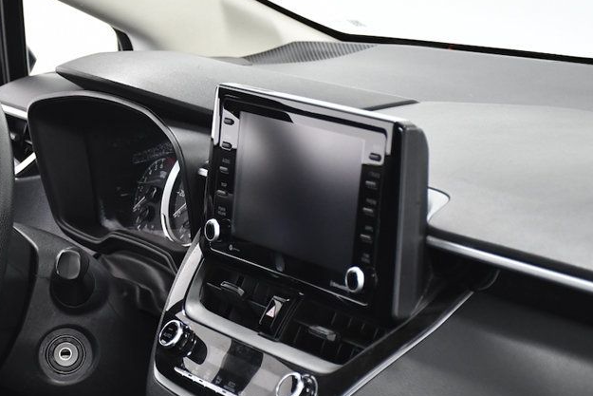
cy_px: 254
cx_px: 115
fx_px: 1944
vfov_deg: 11.6
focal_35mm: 118
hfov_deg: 17.2
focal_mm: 48
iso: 2500
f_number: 4.5
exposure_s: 1/200
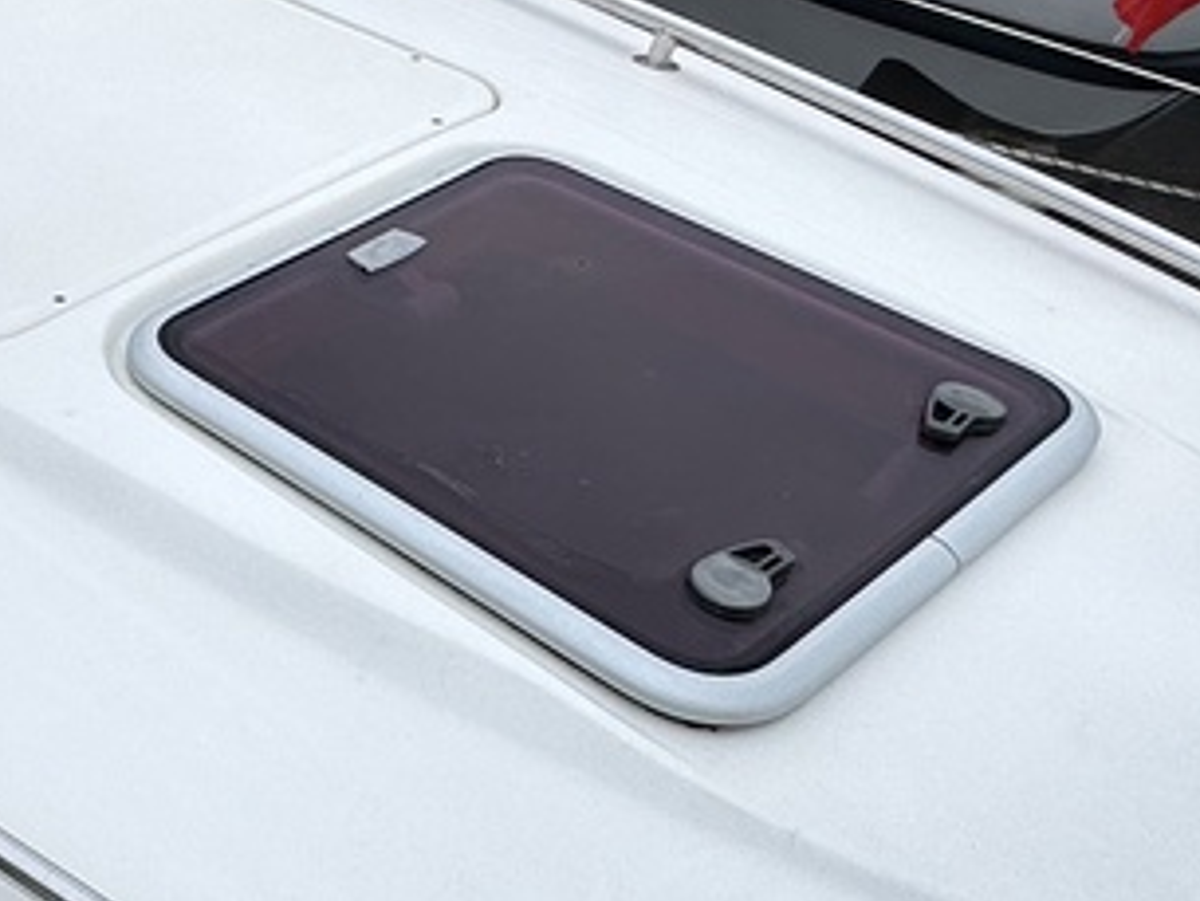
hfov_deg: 30.5
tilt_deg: -32.7
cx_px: -181
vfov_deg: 26.5
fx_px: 1907
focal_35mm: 55
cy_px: 327
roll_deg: -0.1
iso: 40
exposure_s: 1/525
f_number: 2.2
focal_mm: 2.22
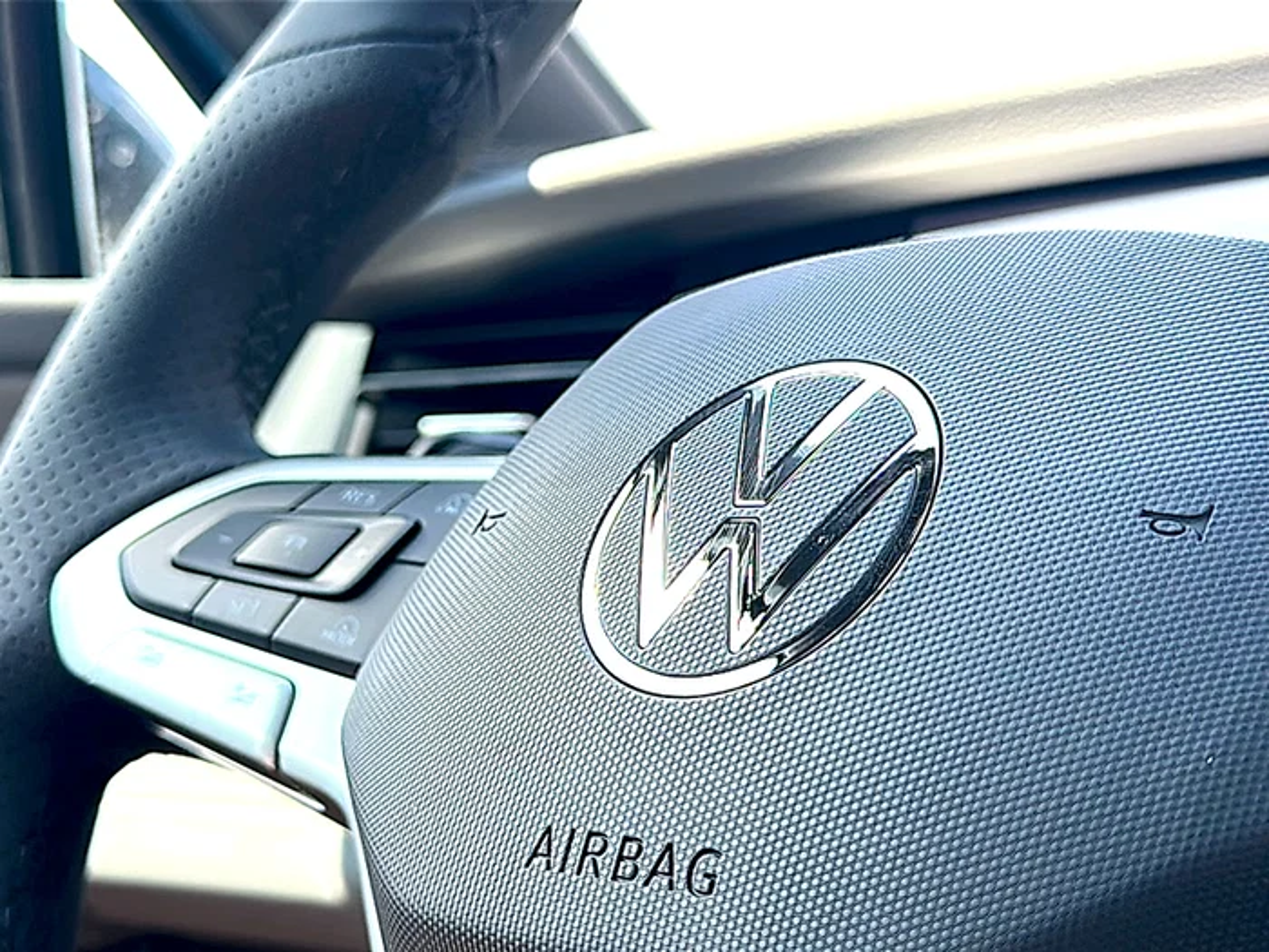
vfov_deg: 31.5
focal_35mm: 46
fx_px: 1686
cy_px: 476
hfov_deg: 41.2
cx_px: 634
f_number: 1.78
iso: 100
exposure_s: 1/392
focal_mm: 6.86
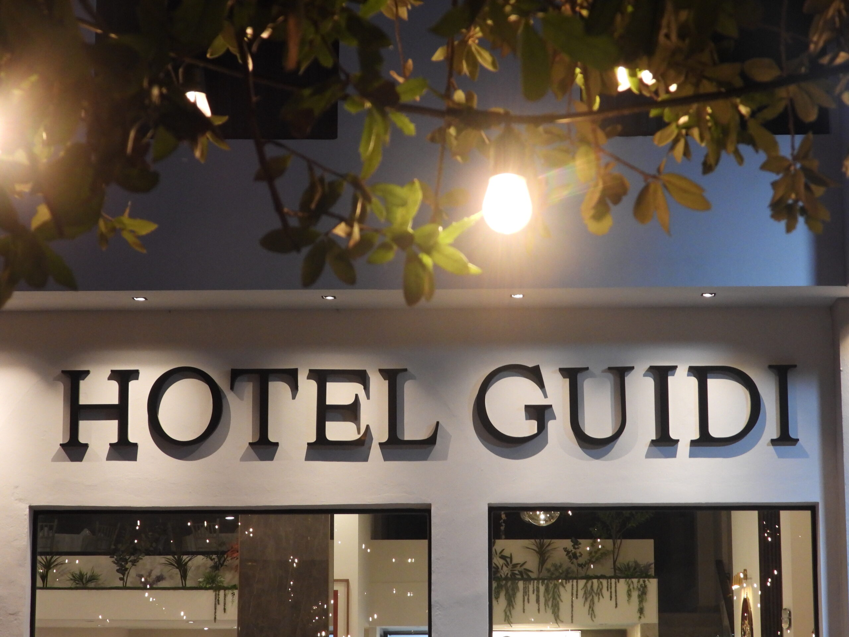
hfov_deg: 23.0
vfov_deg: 17.4
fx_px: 2085
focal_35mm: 85
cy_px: 318
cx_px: 424
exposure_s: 1/15
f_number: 3.5
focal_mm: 15.3
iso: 500
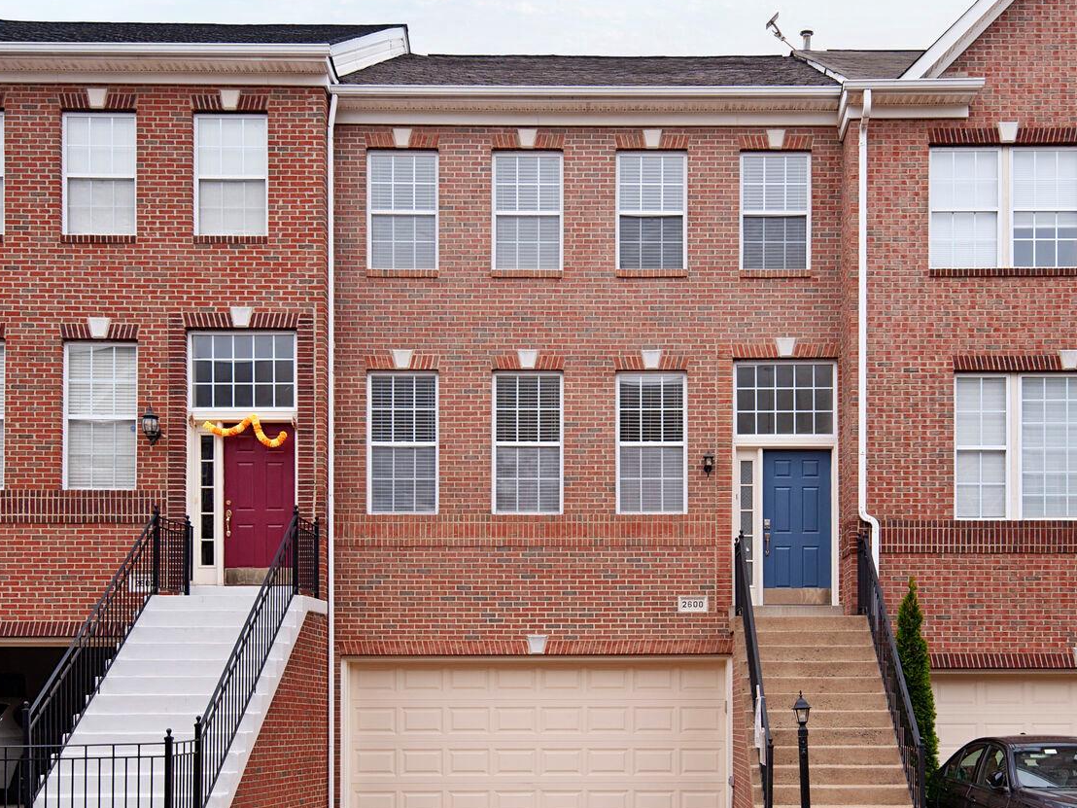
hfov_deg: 44.6
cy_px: 472
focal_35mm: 42
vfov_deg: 34.3
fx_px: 1307
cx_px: 626
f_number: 8
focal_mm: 28
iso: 200
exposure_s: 1/250
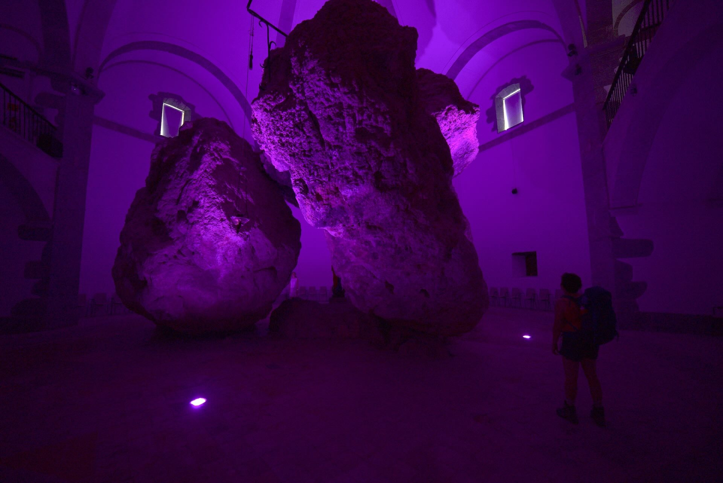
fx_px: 281
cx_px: 362
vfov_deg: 81.3
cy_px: 242
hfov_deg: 104.2
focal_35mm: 14
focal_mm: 14
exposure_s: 1/40
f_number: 2.8
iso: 1600
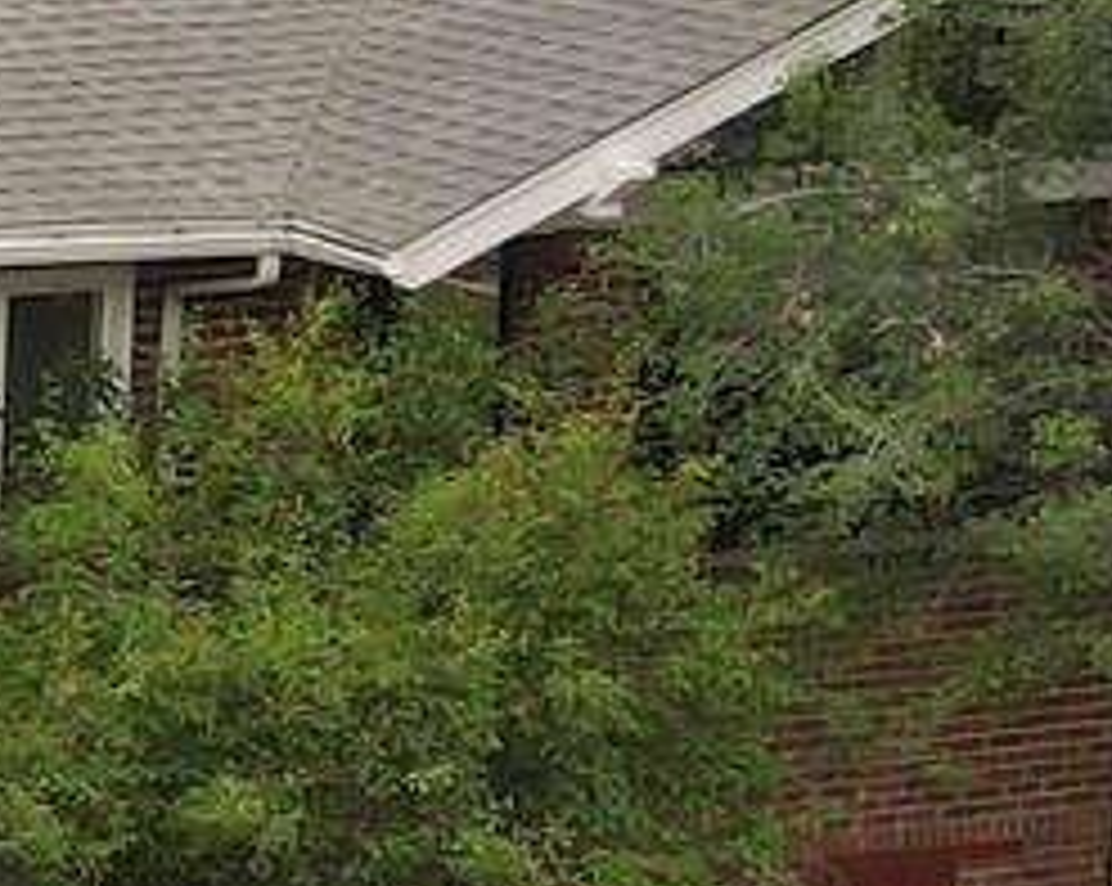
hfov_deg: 11.2
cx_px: -1261
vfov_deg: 10.1
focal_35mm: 152
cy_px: 414
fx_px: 4997
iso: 100
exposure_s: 1/60
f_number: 2.8
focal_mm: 4.5
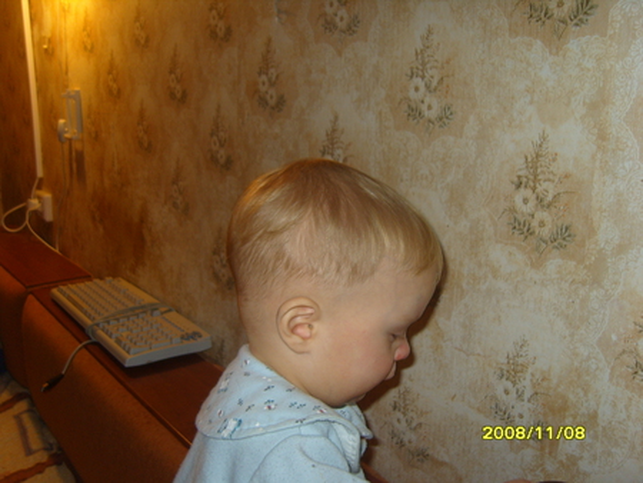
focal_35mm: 35
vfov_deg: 40.7
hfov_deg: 52.6
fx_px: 650
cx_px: 322
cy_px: 242
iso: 100
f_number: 2.8
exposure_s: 1/30
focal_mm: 7.4
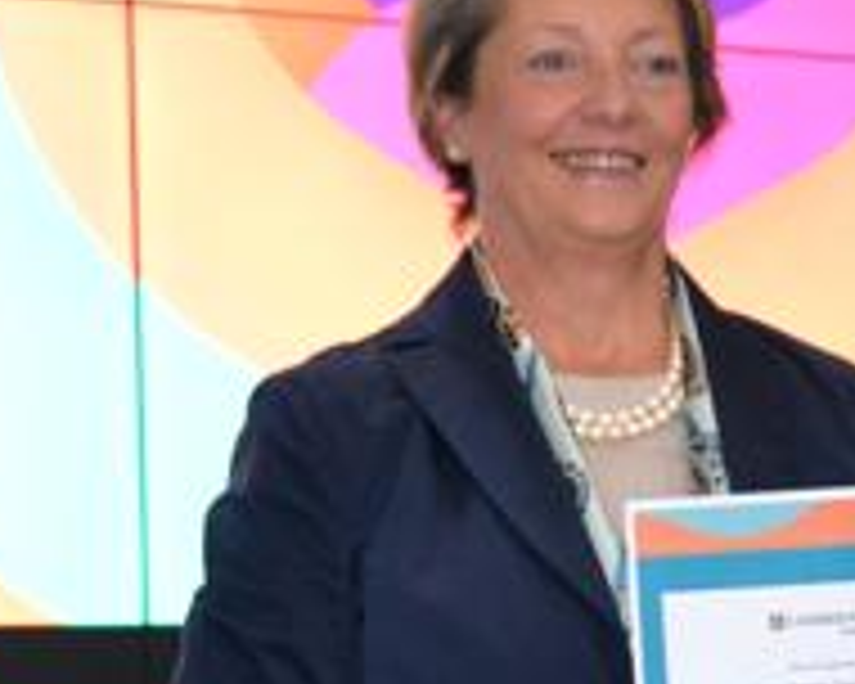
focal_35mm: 137
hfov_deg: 14.0
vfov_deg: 11.2
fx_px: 3479
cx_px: 490
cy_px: 585
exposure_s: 1/60
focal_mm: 31
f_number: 4.2
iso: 1800
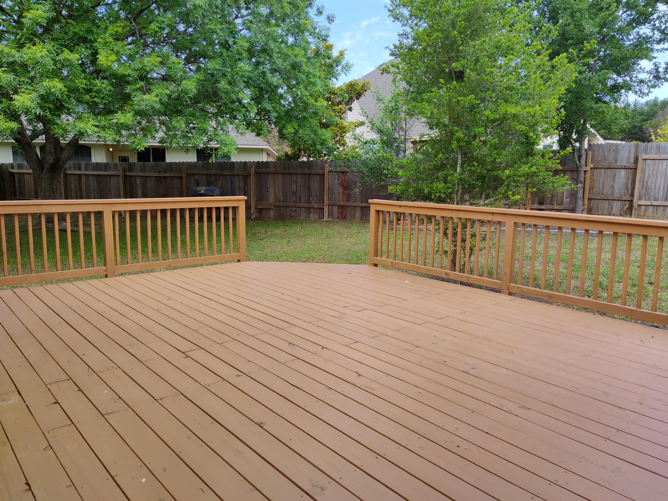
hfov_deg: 63.4
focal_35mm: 28
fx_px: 540
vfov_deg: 49.7
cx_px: 337
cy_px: 244
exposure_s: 1/773
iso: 113
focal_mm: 4.71
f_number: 1.79
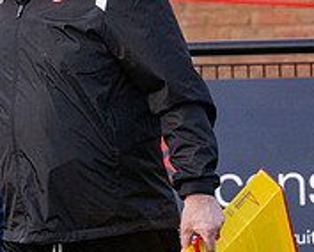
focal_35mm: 576
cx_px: -208
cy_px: 142
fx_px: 5359
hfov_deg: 3.3
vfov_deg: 2.7
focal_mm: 98
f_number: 4
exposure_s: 1/2000
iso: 800
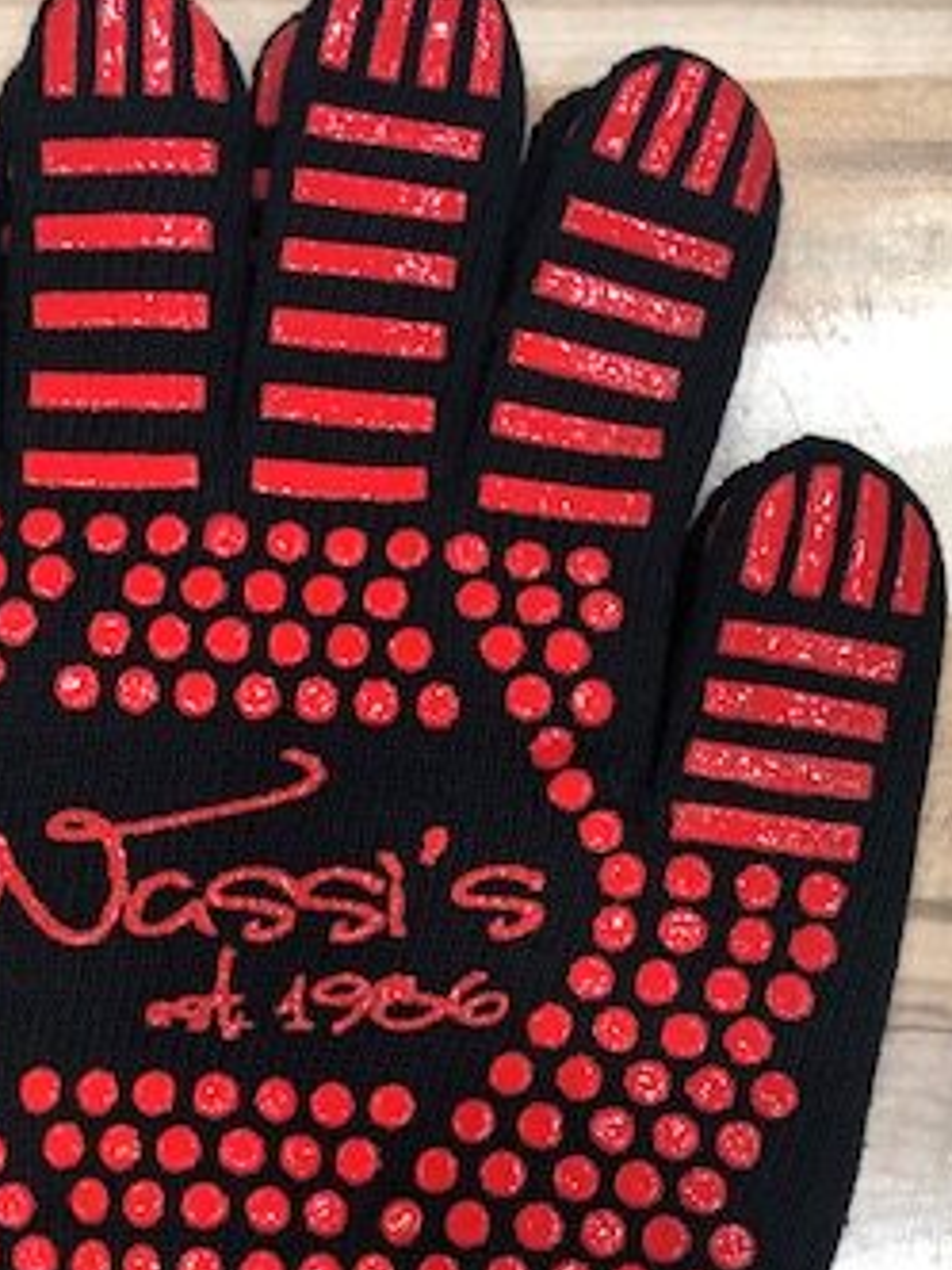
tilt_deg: -82.6
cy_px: 995
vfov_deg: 34.6
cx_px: 379
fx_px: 1980
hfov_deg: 27.0
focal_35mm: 54
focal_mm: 3.99
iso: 40
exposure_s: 1/15
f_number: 1.8
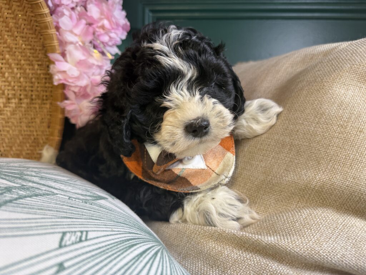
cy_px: 138
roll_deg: -1.0
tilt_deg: -2.1
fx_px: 254
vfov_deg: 56.8
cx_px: 183
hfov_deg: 71.6
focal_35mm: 24
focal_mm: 6.76
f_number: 1.78
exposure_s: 1/120
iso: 64
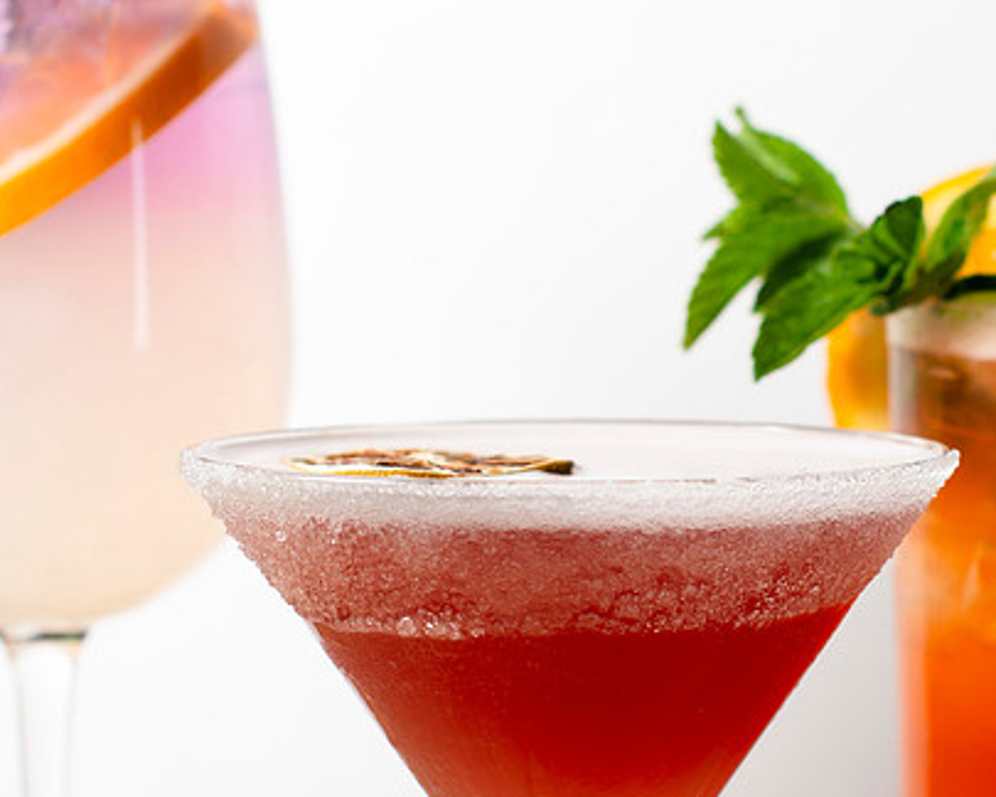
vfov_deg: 16.1
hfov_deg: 20.2
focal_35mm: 95
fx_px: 2800
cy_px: 576
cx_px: 497
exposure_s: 1/250
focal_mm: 50
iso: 100
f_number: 4.5
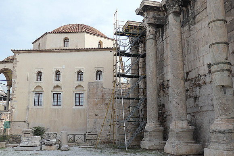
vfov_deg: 36.9
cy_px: 78
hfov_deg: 53.1
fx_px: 234
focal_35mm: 36
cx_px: 117
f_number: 3.3
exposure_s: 1/1300
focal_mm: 8.8
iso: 200
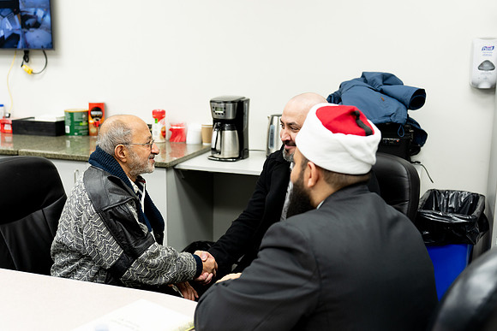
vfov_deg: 31.9
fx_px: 580
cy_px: 166
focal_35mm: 42
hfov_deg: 46.4
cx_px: 248
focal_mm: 42
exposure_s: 1/160
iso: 640
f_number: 2.8
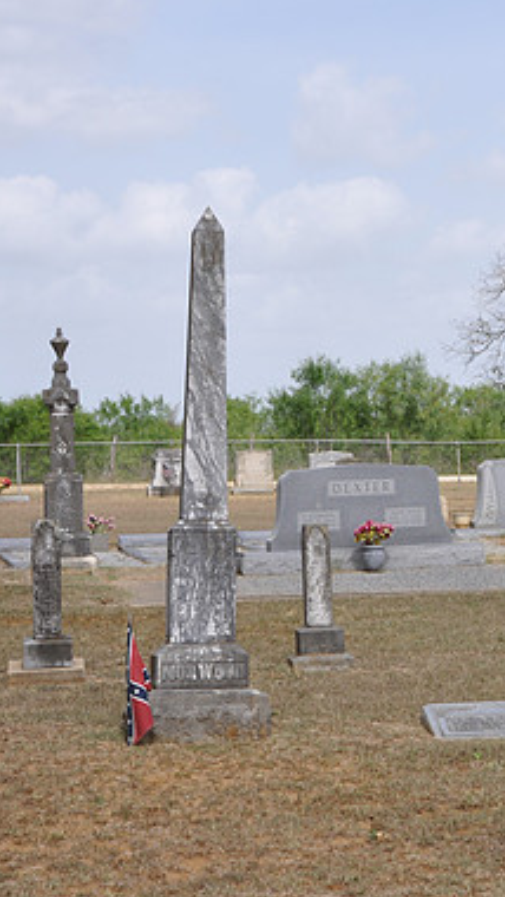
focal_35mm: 91
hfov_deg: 13.0
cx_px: 604
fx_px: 2164
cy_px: 452
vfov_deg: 23.4
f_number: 9
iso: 200
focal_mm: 38
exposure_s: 1/80
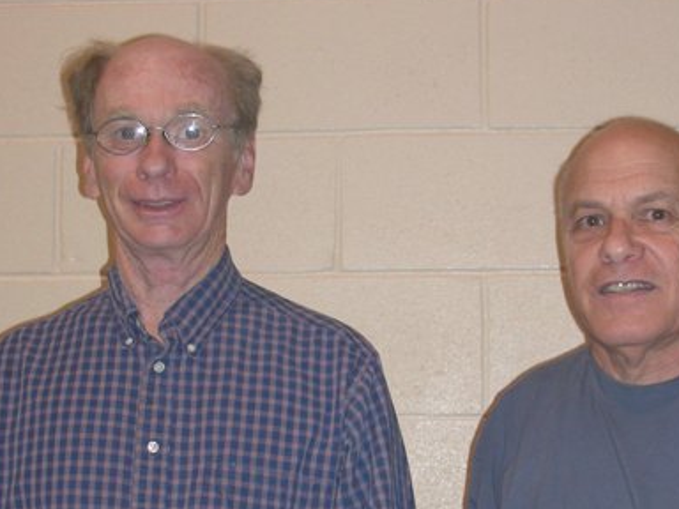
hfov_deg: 34.3
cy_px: 272
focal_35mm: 56
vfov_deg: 26.1
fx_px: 1098
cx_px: 391
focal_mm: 8
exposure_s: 1/60.1
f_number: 3.5
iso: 50
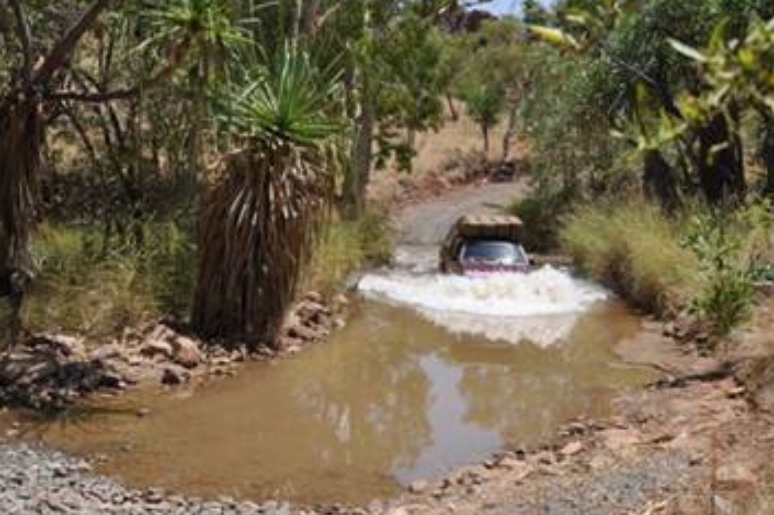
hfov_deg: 37.5
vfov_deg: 25.5
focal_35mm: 53
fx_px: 1139
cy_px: 290
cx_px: 417
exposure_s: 1/400
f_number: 10
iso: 200
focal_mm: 26
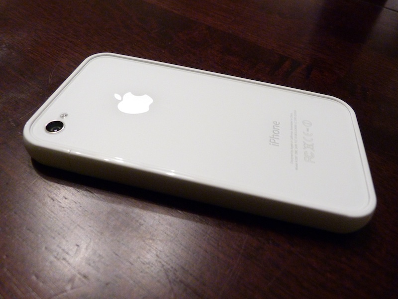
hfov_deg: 69.4
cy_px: 150
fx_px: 287
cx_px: 199
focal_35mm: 25
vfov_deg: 54.9
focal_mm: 4.5
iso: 400
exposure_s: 1/50
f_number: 2.8
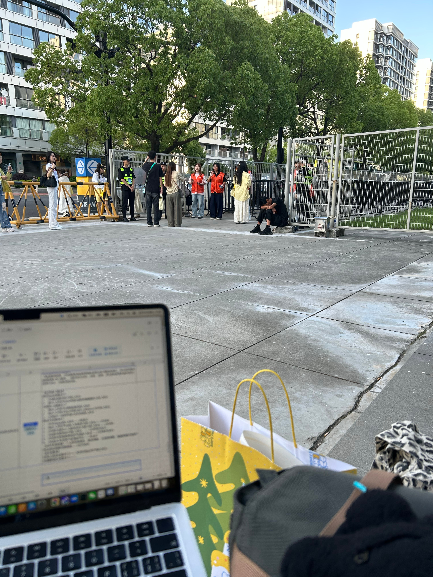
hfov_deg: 53.1
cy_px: 288
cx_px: 216
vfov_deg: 67.3
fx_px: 434
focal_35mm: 26
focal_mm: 5.7
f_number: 1.5
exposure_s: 1/255
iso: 40
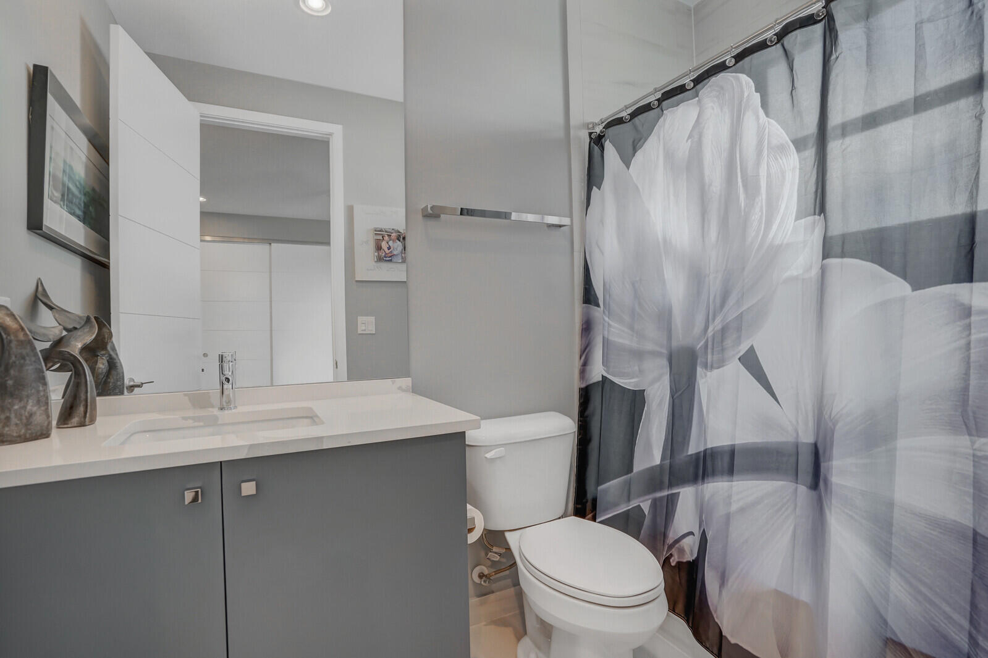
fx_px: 439
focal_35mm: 16
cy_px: 329
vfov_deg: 73.7
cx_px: 494
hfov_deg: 96.7
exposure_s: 1/60
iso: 800
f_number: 5.6
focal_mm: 16
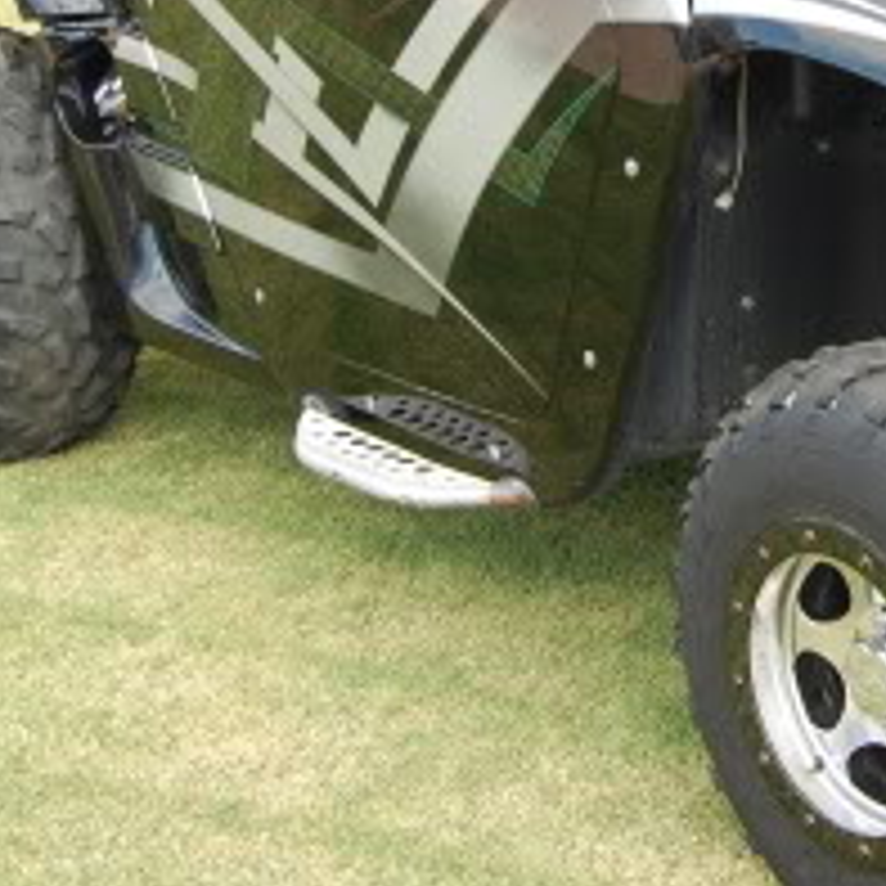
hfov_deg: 17.3
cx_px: 834
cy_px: 47
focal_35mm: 99
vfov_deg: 17.3
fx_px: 2867
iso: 200
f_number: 5.6
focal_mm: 24
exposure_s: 1/125
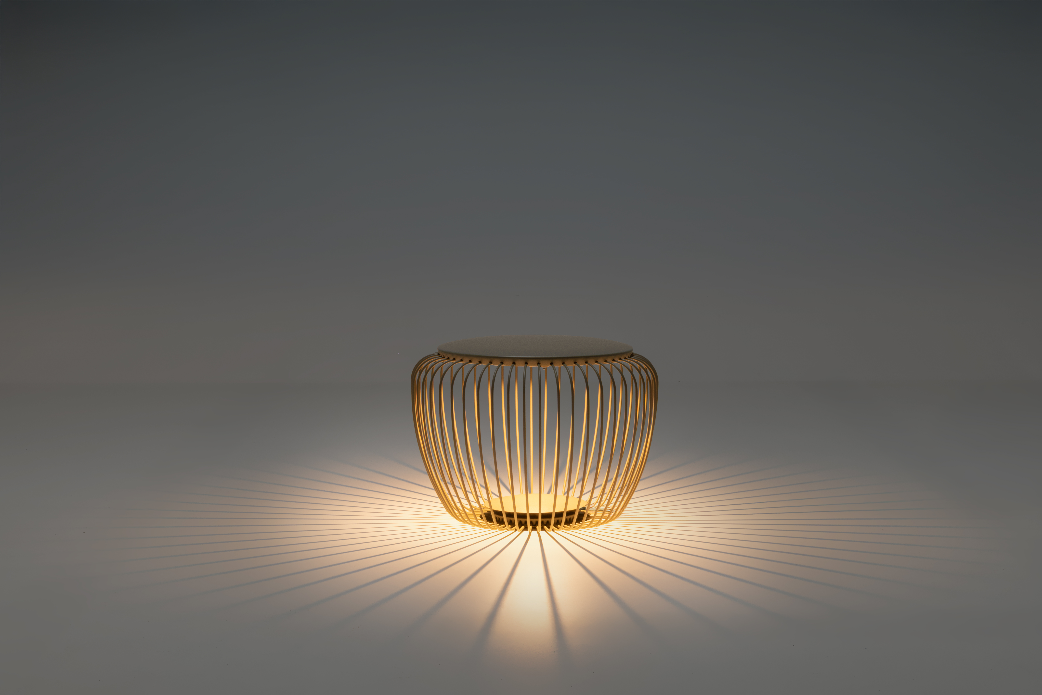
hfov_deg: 28.8
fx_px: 2026
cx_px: 521
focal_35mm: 70
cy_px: 348
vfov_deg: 19.5
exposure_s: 1/125
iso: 100
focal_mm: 70
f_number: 13
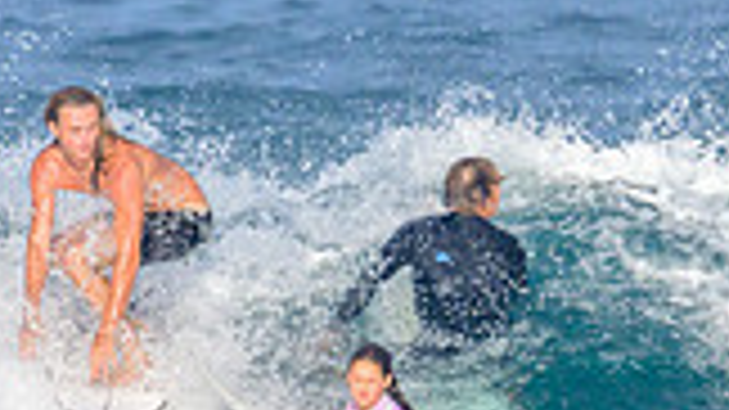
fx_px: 44097
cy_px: 466
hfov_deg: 0.9
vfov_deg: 0.5
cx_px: -31
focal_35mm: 2282
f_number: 11
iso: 800
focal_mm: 470
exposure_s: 1/1600
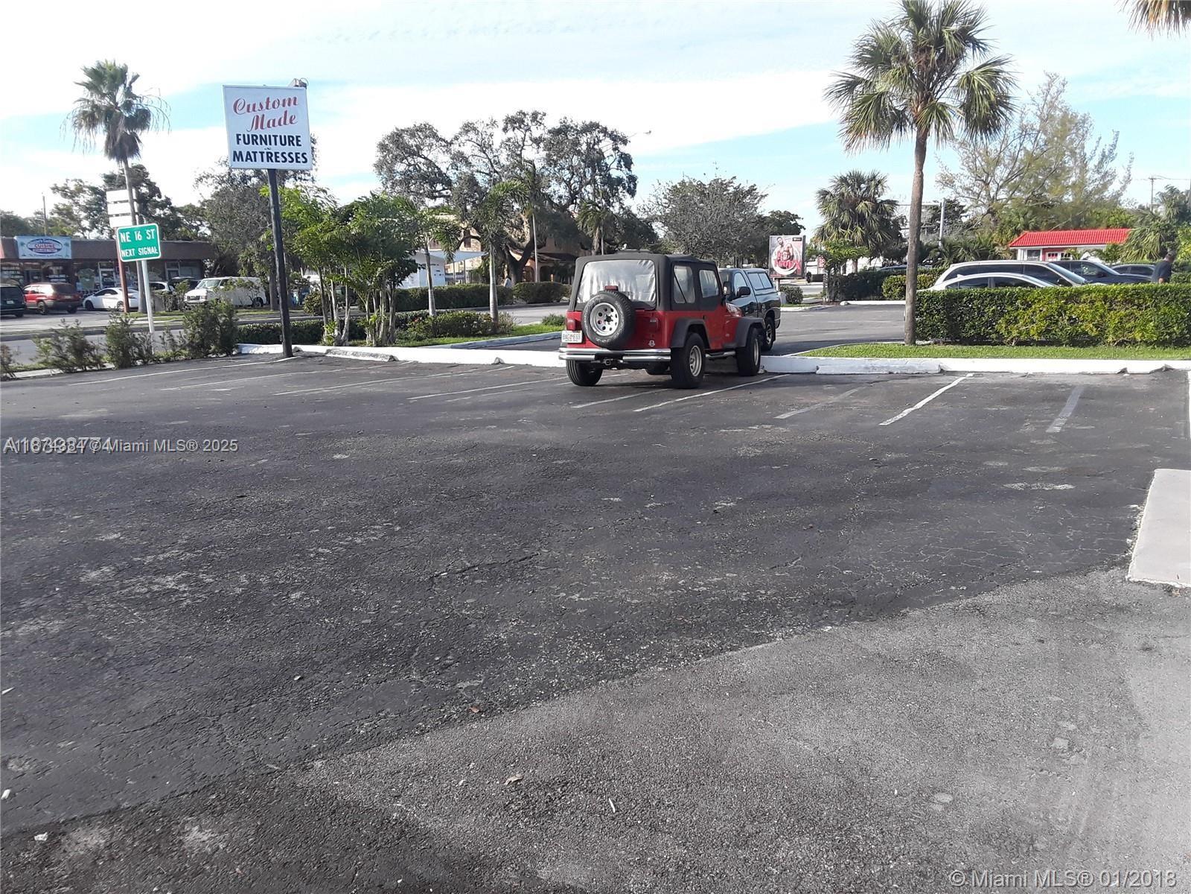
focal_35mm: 28
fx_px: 963
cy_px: 447
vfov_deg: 49.7
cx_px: 596
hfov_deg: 63.4
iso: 40
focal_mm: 2.9
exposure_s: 1/593
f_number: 1.9
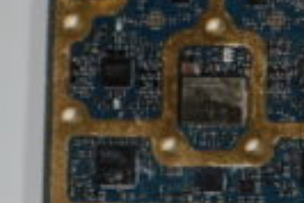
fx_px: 2739
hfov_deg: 6.1
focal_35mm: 324
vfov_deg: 4.1
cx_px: 658
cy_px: 565
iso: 500
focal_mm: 15.87
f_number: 2.8
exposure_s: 1/50
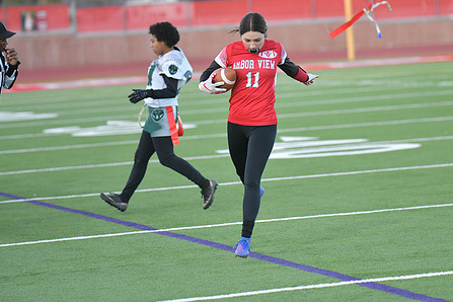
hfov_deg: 10.2
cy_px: 112
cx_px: 284
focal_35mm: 201
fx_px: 2529
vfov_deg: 6.8
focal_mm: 155
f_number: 2.8
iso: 2000
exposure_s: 1/3200
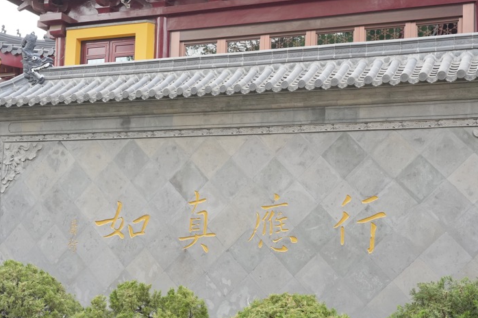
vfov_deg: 24.6
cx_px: 227
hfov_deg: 36.2
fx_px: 730
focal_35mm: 55
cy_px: 183
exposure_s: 1/1600
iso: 2000
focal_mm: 40
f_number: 4.5
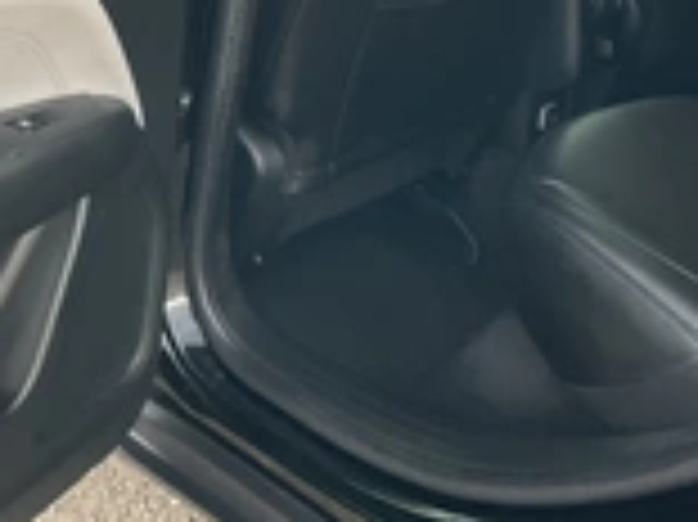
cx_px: 248
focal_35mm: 75
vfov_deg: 18.9
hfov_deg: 25.9
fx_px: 1511
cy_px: -45
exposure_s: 1/60
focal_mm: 3
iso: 125
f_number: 1.8
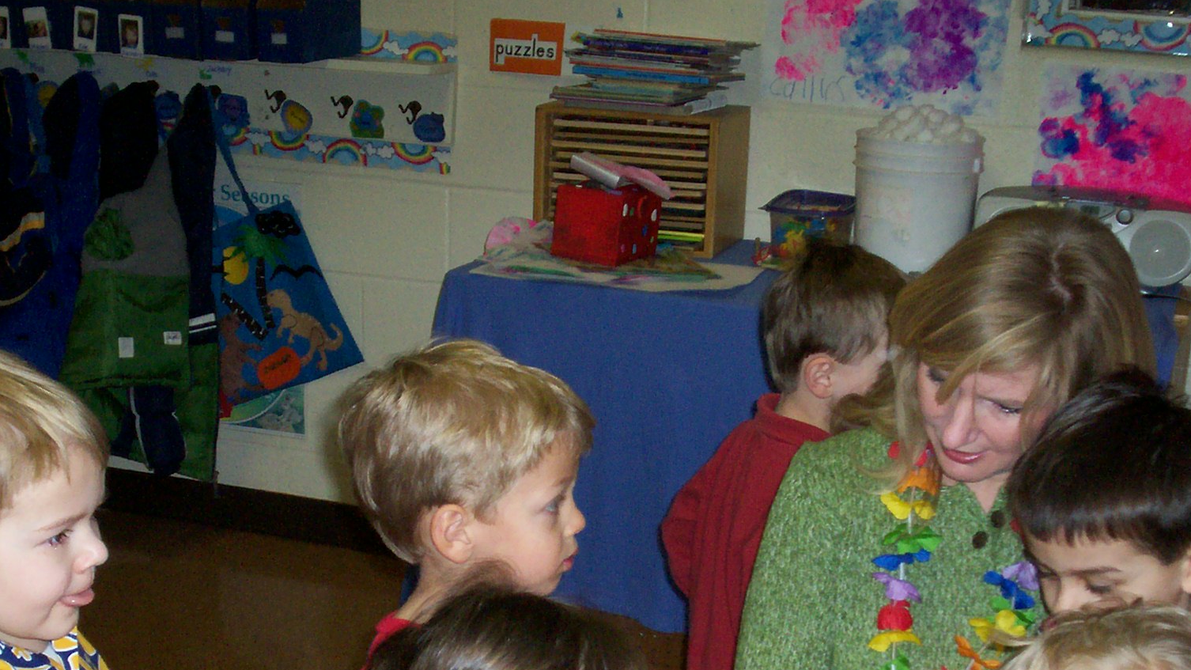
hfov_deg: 34.9
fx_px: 1895
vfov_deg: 19.8
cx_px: 607
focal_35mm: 60
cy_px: 568
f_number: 4.5
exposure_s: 1/64
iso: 140
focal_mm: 5.9
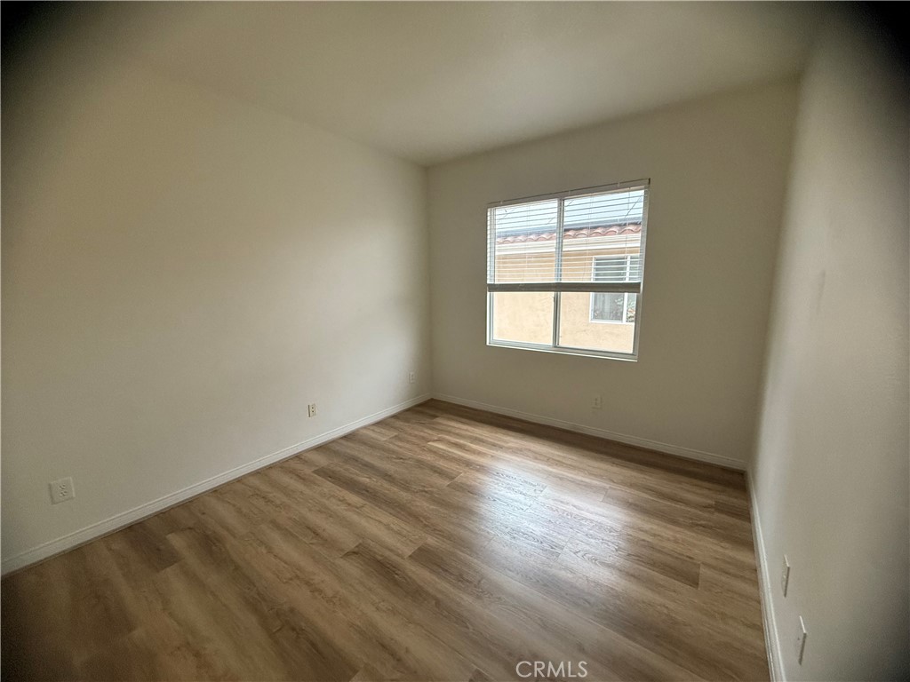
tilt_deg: -9.6
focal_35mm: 14
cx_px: 455
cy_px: 341
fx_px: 368
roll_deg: +0.7
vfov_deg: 85.7
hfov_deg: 102.1
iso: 320
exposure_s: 1/99
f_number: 2.2
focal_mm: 2.22
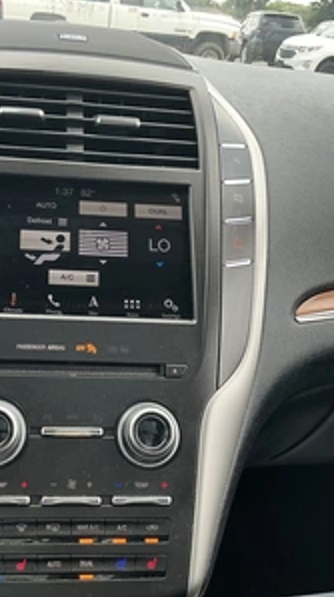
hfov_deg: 28.7
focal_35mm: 41
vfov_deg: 49.4
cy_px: 298
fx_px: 647
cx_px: 102
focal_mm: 3
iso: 25
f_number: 1.8
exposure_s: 1/122
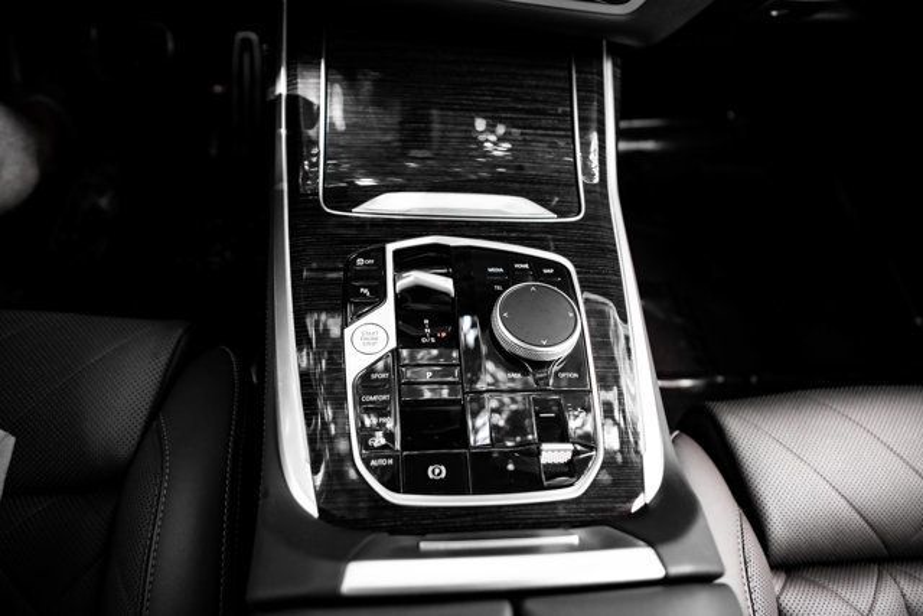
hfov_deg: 73.7
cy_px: 308
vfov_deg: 53.2
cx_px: 462
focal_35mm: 24
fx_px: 615
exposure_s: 1/250
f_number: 2.8
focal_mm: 24
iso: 800
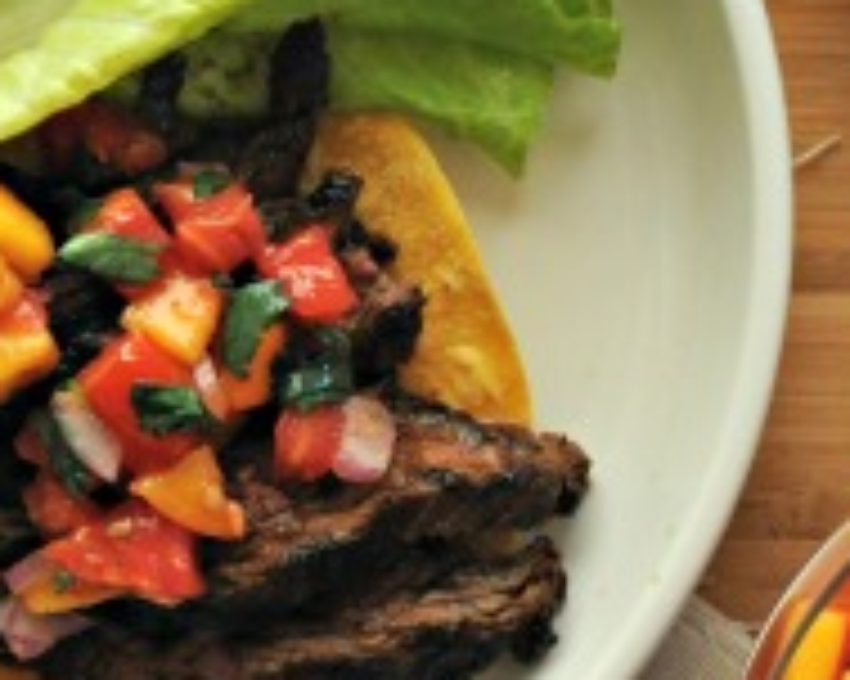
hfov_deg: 16.3
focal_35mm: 116
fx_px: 2917
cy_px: 268
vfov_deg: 13.3
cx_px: 823
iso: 1000
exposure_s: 1/160
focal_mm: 26
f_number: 6.3
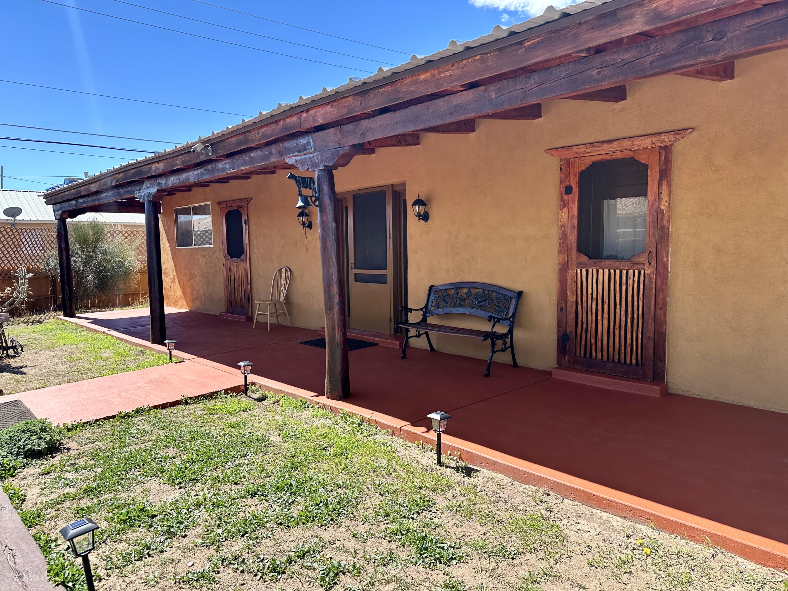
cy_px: 296
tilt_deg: -5.4
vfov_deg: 56.8
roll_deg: +0.5
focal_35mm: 24
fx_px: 546
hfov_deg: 71.6
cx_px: 394
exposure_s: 1/1541
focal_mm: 6.86
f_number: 1.78
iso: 80
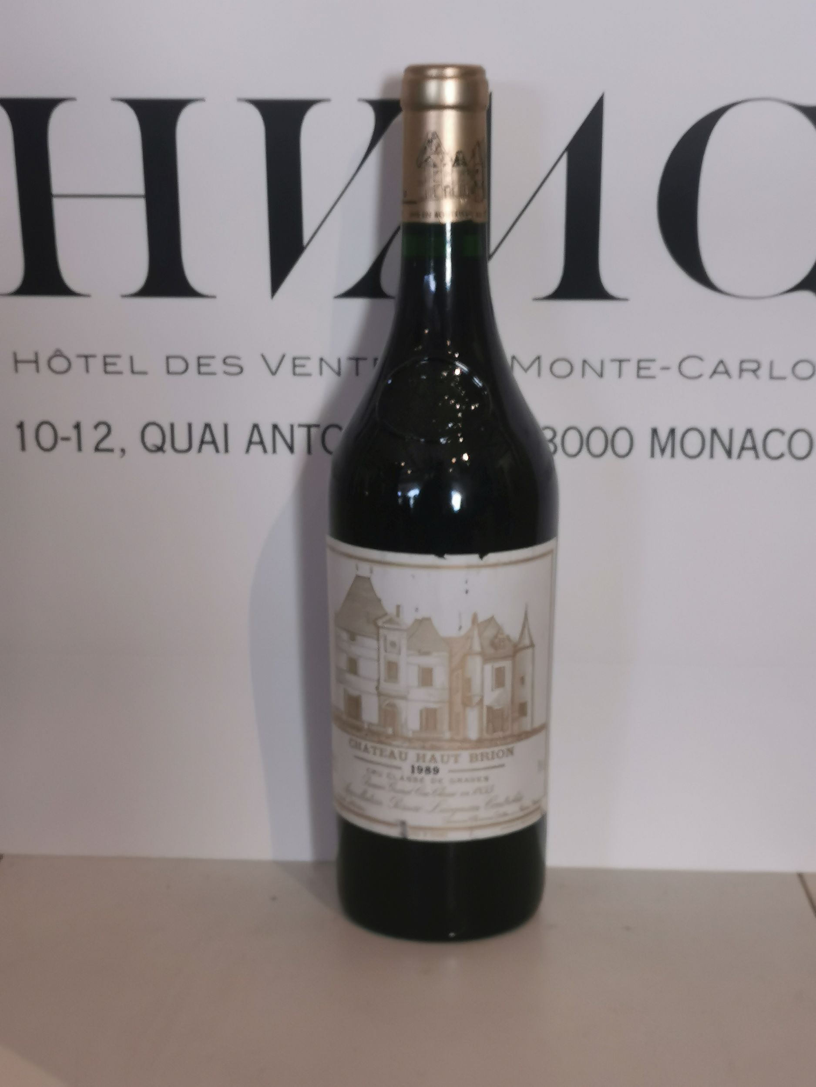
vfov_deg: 31.2
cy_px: 544
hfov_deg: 23.7
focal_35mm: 62
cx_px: 408
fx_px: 1949
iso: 160
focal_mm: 5.58
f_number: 1.8
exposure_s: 1/100
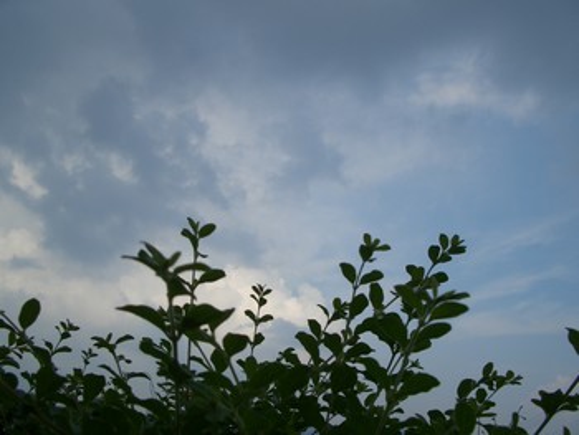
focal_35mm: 35
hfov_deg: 52.6
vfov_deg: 40.7
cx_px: 290
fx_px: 586
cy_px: 218
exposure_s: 1/800
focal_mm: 5.8
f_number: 4.3
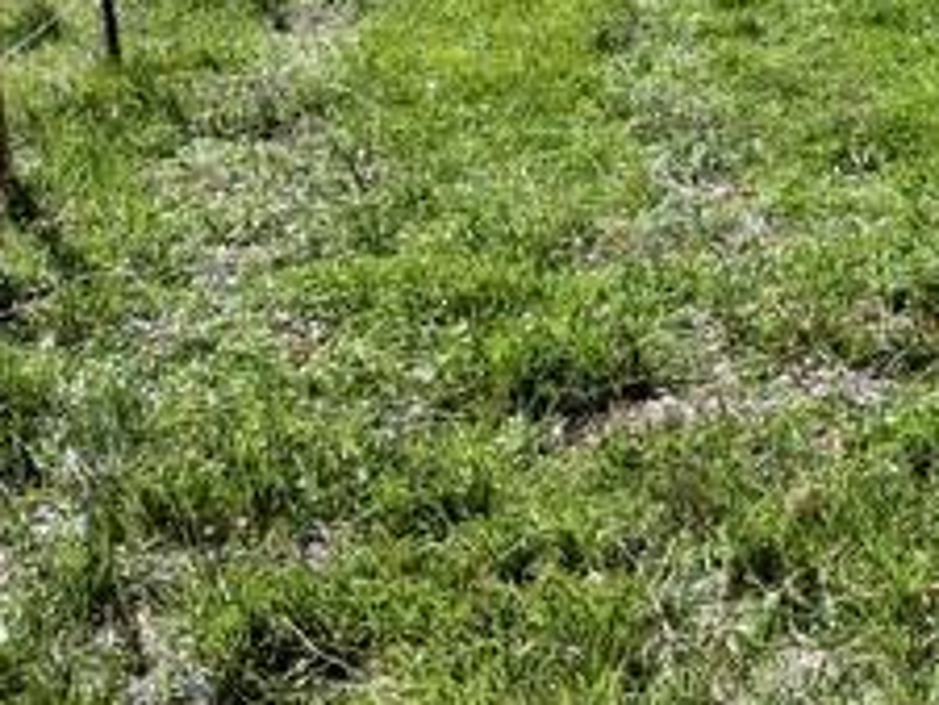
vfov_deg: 13.6
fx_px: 2958
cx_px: 1494
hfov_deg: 16.2
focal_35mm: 109
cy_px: 250
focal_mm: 6.72
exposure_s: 1/3000
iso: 140
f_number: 1.7
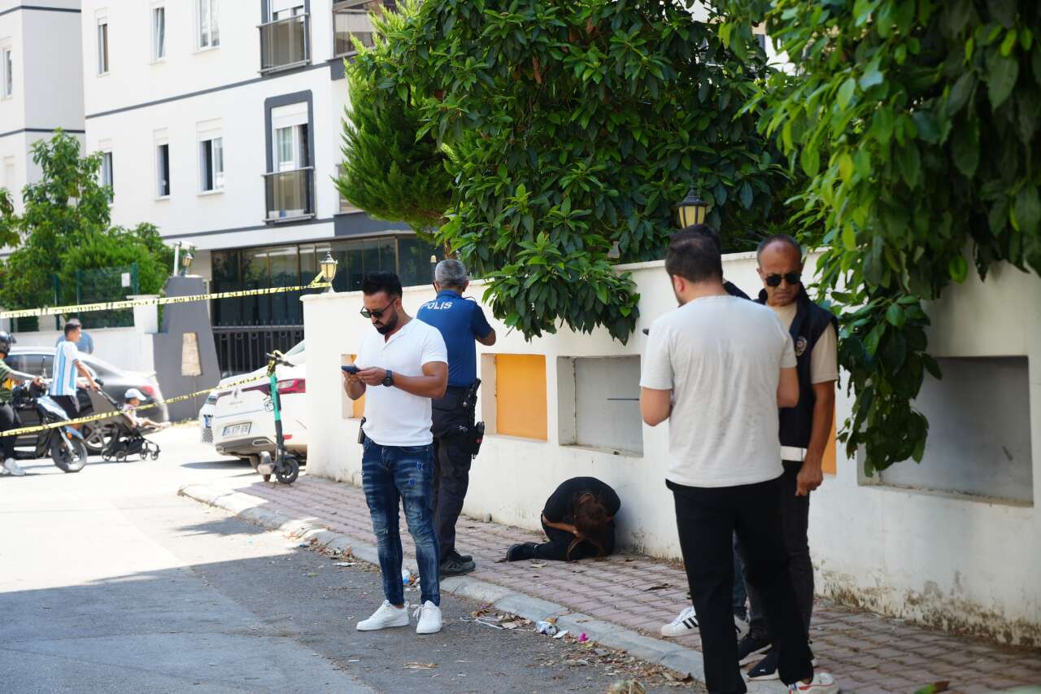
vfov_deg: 19.5
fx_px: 2024
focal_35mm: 70
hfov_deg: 28.8
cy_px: 347
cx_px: 520
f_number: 5.6
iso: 100
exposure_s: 1/100
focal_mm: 70
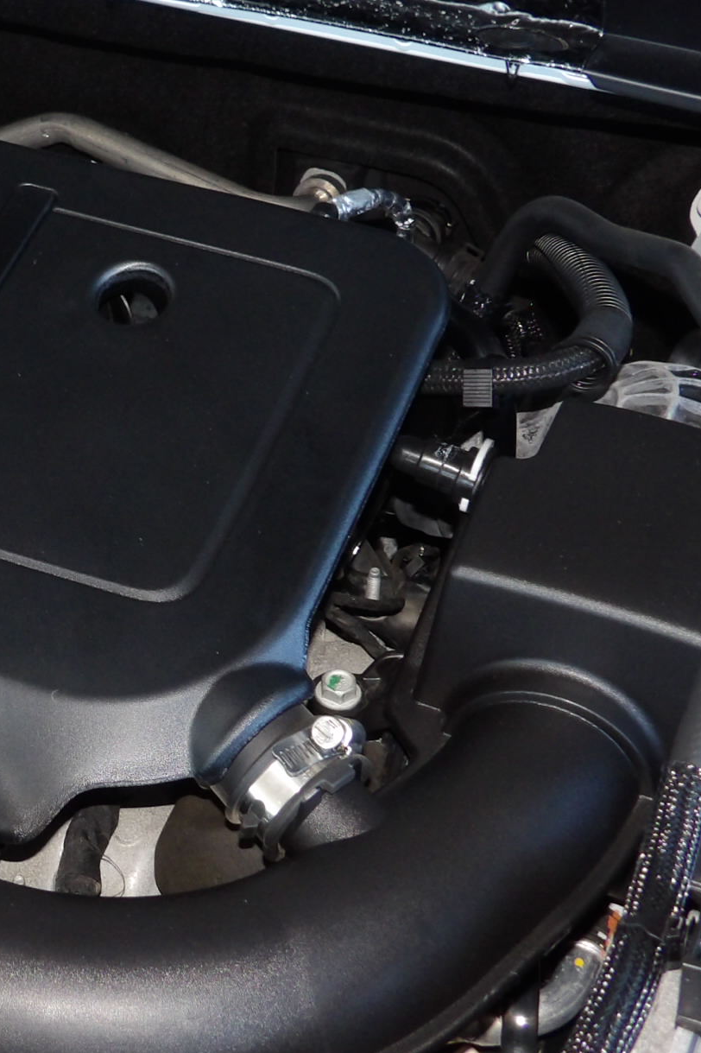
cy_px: 439
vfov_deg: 27.7
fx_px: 2133
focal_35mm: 73
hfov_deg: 18.1
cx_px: -46
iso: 200
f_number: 3.6
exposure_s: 1/31
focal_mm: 5.9
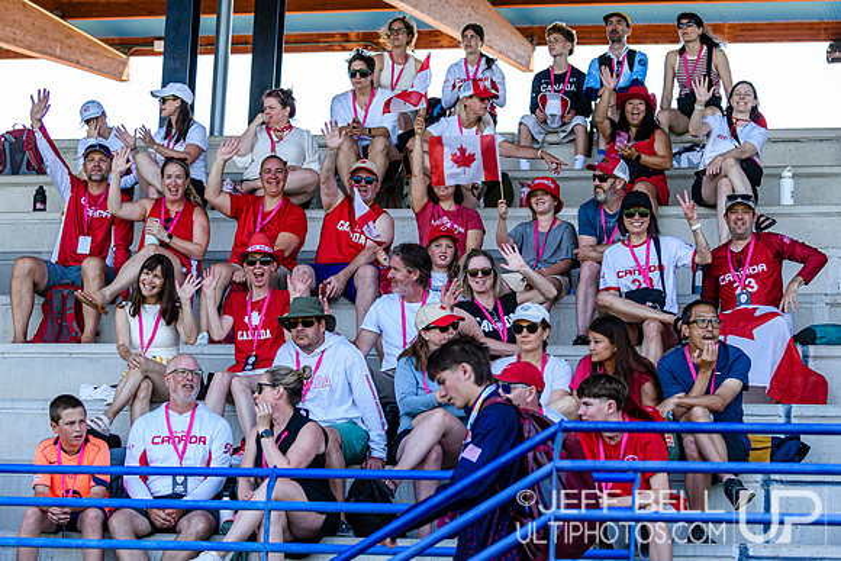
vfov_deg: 12.2
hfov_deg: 18.2
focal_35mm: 113
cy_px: 281
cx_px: 438
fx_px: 2631
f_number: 3.2
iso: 200
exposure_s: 1/500
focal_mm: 70
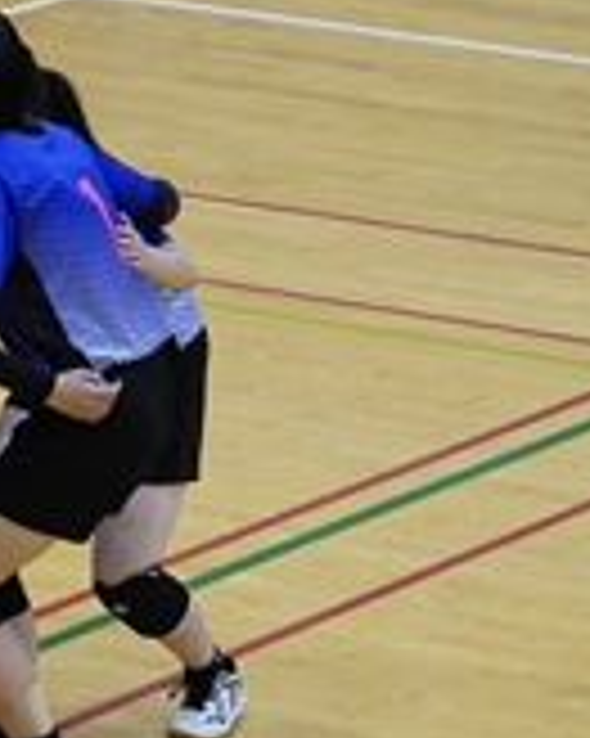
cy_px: 382
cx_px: -113
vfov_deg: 5.6
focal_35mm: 344
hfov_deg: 4.5
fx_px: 7516
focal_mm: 100
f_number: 5.6
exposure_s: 1/160
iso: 2000
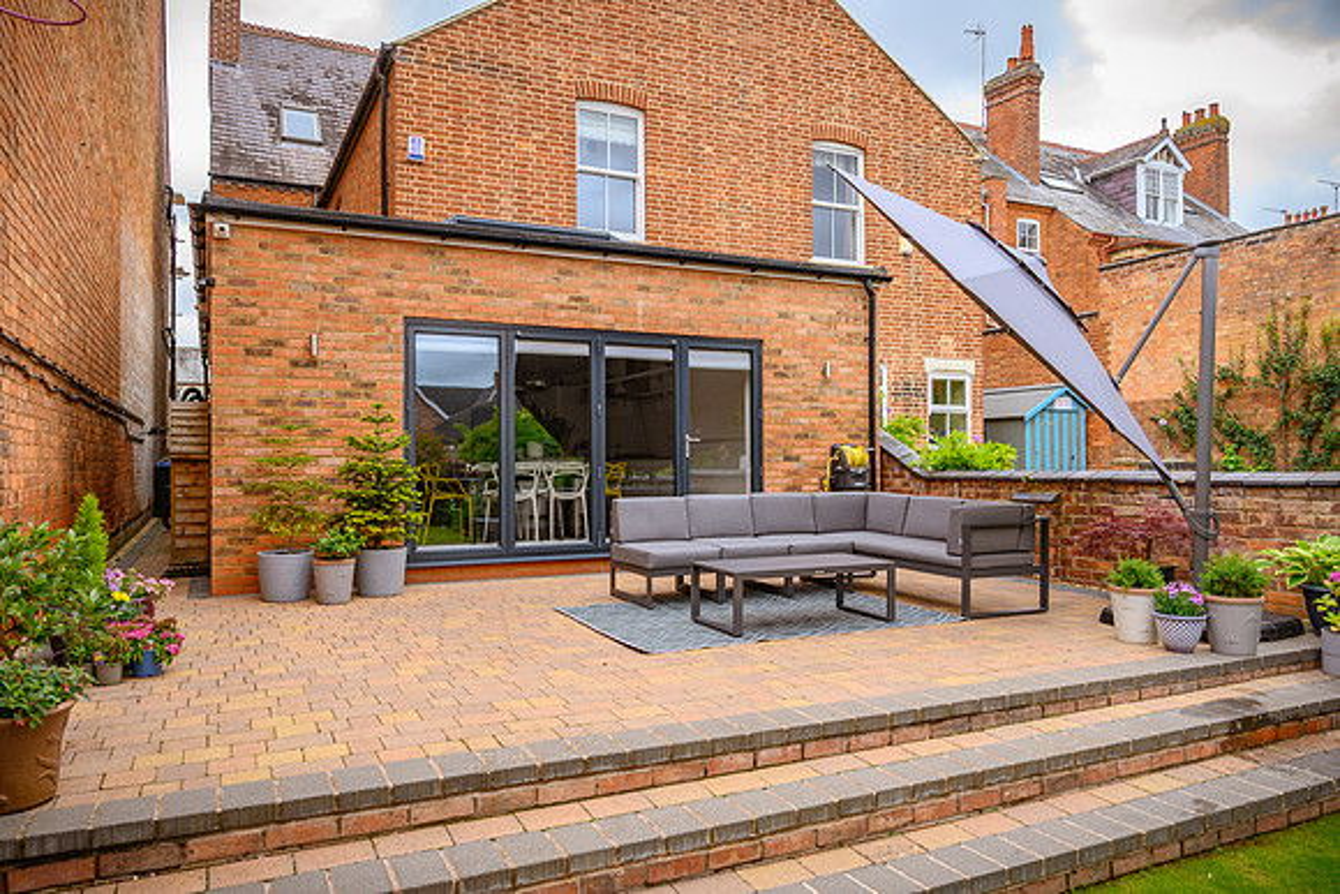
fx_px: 894
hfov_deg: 73.7
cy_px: 447
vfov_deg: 53.2
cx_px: 670
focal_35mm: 24
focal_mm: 24
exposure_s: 1/60
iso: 100
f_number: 8
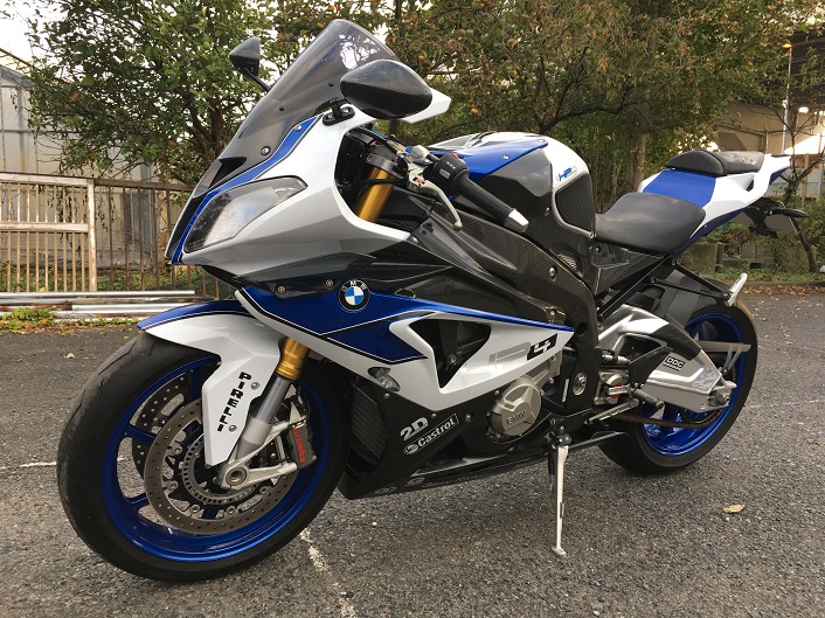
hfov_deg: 61.7
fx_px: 691
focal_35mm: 29
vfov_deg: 48.2
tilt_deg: -6.2
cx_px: 412
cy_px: 309
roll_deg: -1.7
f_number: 2.2
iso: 40
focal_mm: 4.15
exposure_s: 1/120
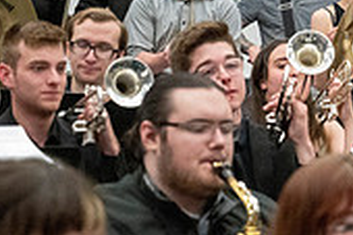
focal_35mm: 239
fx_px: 2341
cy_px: 22
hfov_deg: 8.4
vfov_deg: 5.7
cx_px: 544
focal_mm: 70
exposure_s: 1/500
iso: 10000
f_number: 4
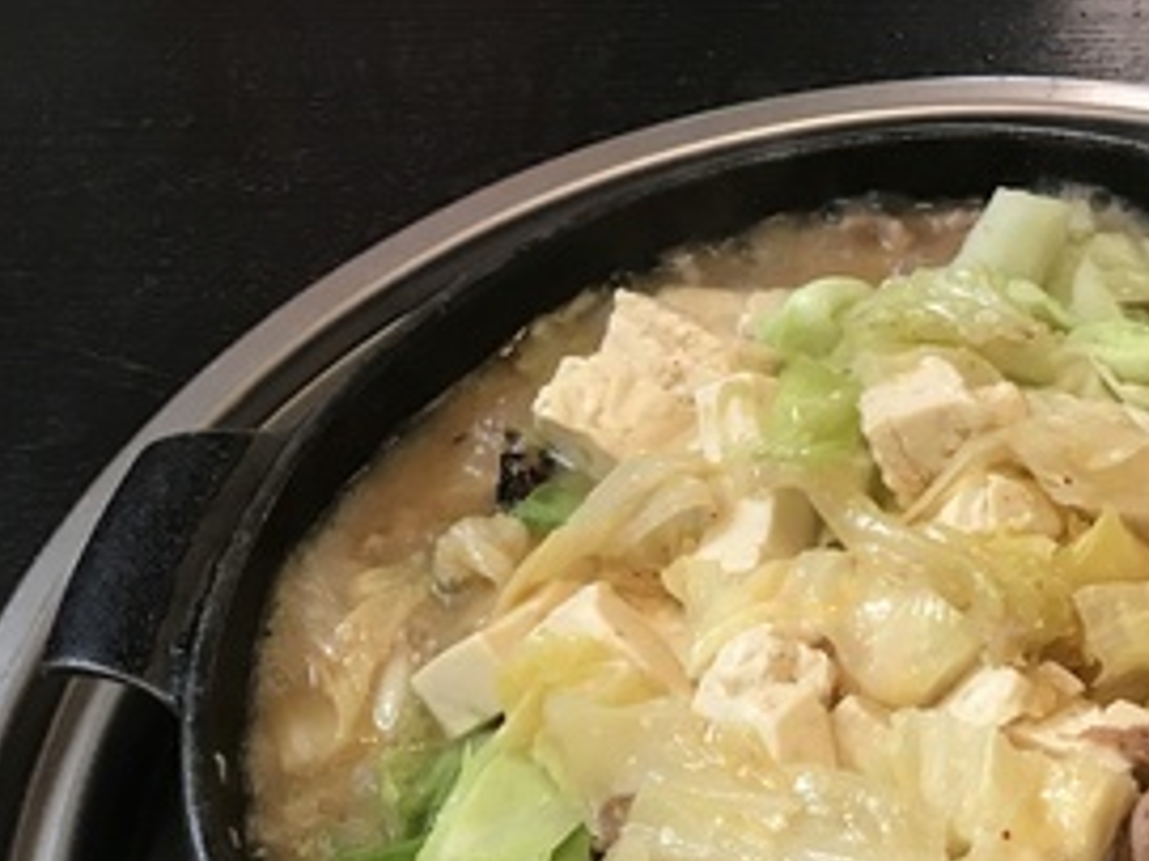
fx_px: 2057
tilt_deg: -55.2
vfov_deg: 23.0
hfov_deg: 29.3
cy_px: 776
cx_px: 1132
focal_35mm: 62
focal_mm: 3.99
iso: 64
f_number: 1.8
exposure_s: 1/17
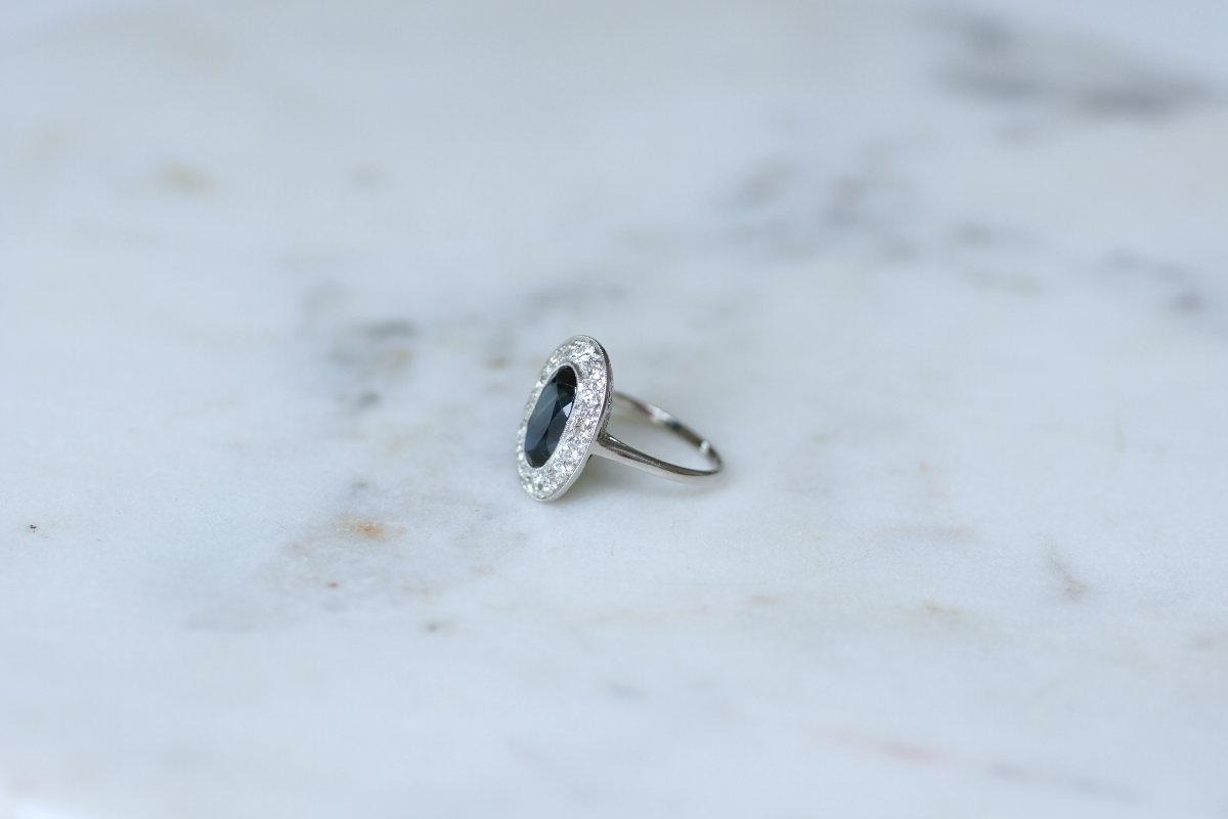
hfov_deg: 19.5
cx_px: 614
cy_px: 410
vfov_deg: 13.0
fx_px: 3581
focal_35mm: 105
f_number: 3.2
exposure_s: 1/125
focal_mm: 70
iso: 200
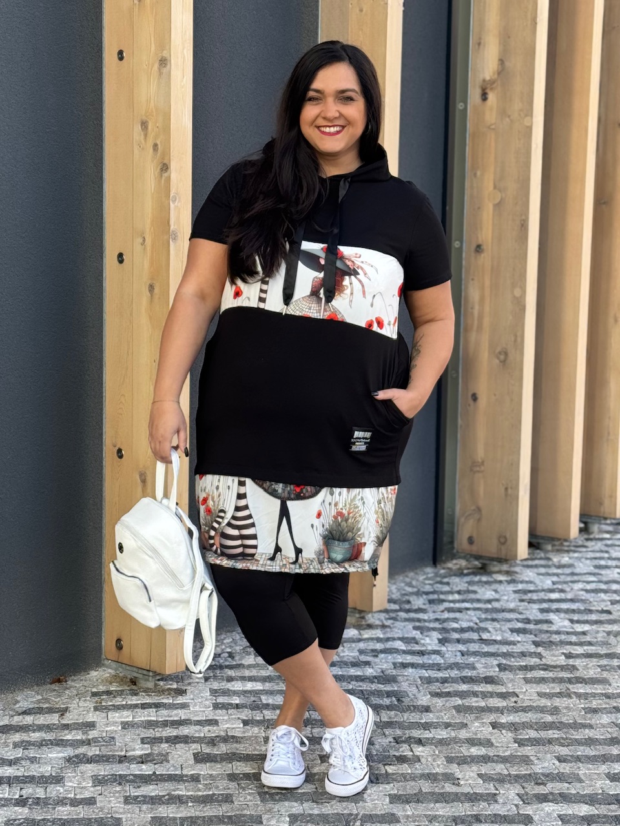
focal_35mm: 48
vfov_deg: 39.7
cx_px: 310
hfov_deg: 30.3
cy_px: 413
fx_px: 1146
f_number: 1.78
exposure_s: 1/582
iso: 64
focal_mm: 6.76
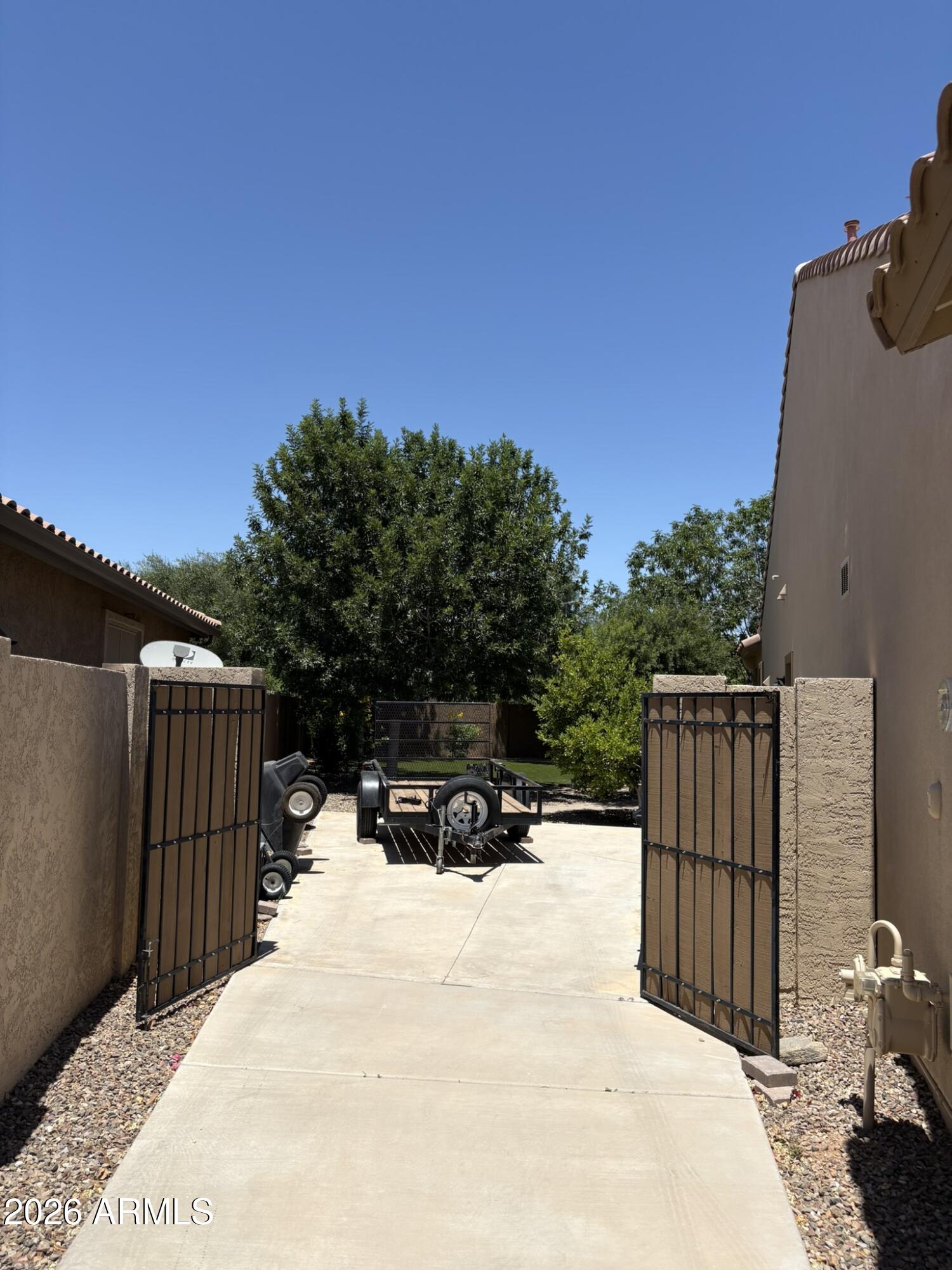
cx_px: 476
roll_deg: -1.2
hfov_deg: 53.1
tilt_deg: +5.5
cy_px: 635
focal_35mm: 26
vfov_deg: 67.3
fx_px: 953
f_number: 1.6
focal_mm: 5.96
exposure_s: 1/4950
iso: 50
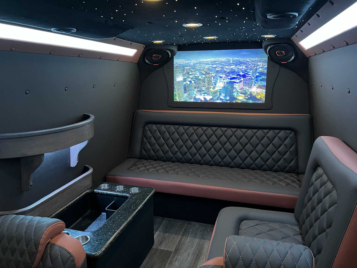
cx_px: 178
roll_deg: +1.6
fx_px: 268
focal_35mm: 26
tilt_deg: -13.1
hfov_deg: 67.3
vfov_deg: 53.1
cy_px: 134
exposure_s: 1/30
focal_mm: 5.7
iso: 500
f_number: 1.5
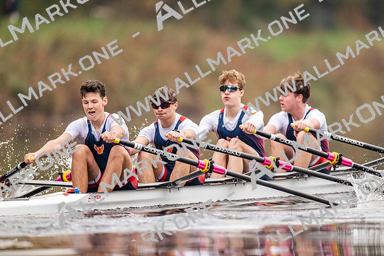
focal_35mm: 600
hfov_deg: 3.4
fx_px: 6401
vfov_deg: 2.3
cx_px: 192
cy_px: 128
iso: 4000
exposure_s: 1/2500
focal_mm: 600
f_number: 4
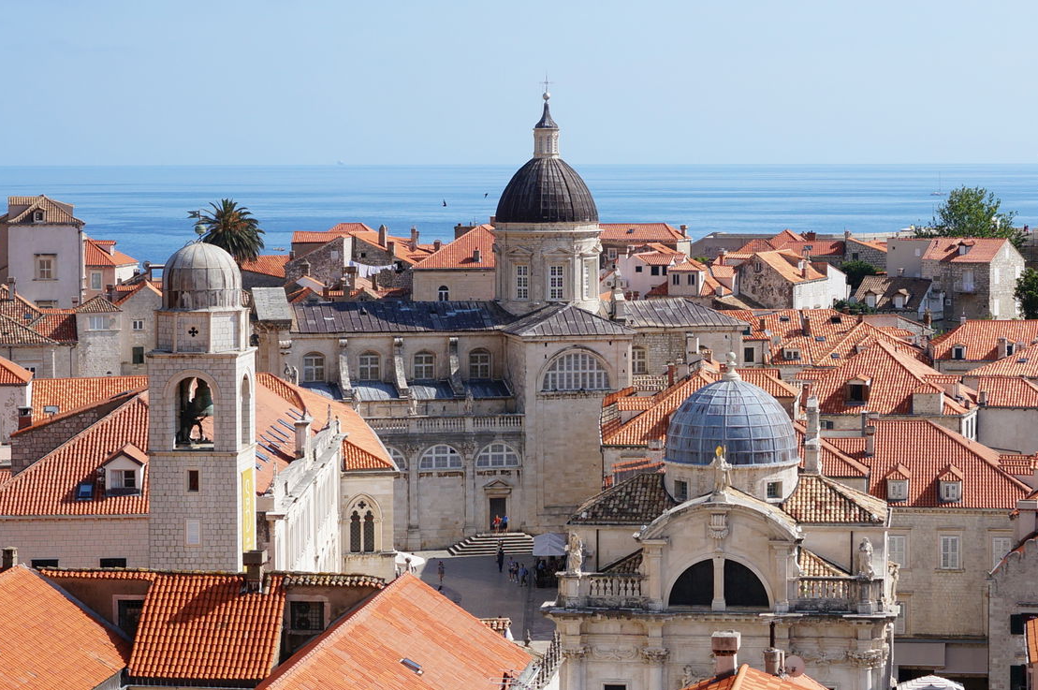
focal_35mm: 91
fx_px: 2617
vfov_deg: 15.0
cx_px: 678
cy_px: 259
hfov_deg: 22.4
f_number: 5.6
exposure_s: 1/1000
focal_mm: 35
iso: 200
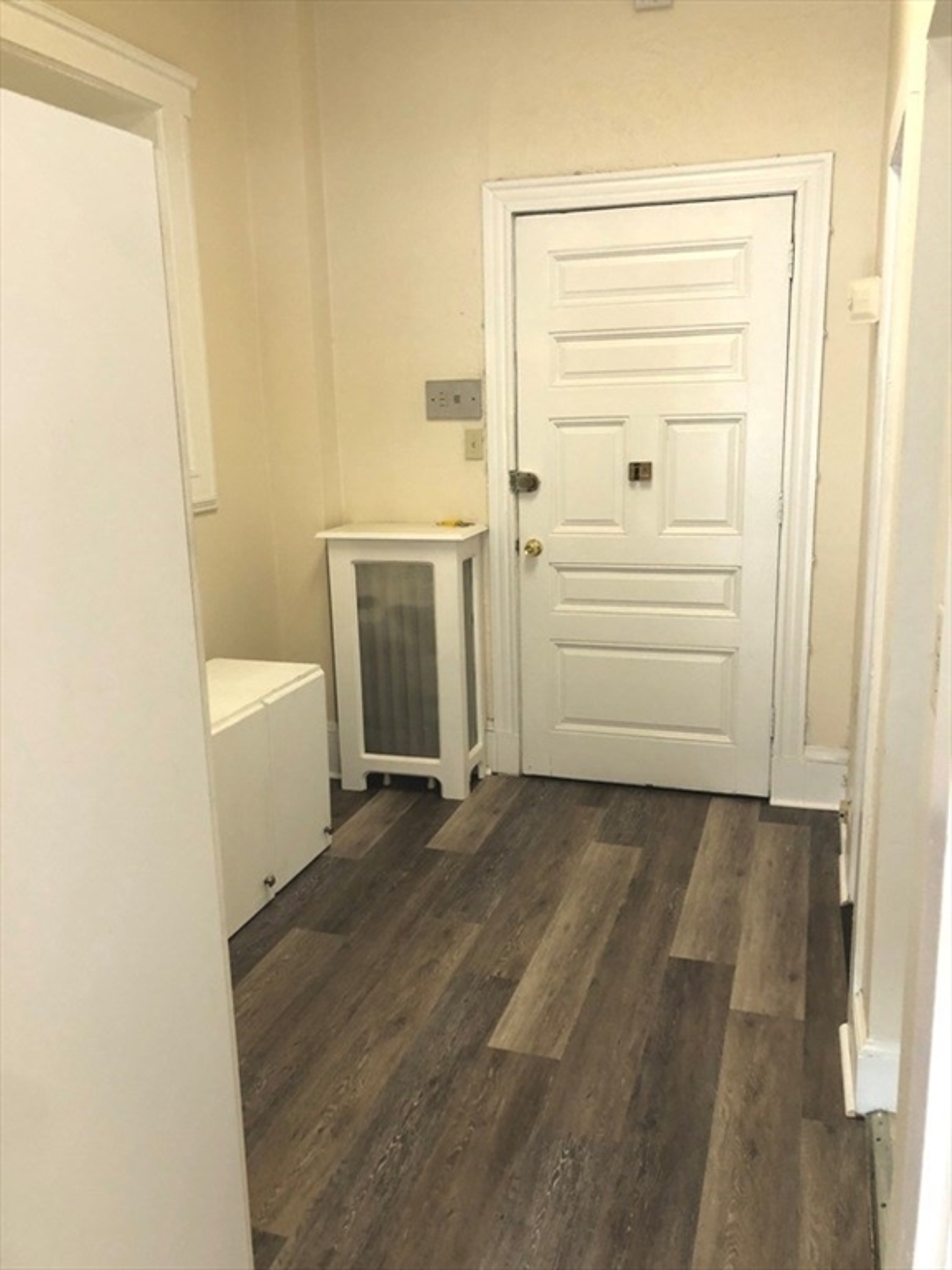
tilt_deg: -12.5
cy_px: 635
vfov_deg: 63.4
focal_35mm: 28
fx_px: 1027
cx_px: 476
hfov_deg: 49.7
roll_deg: +1.6
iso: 40
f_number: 1.8
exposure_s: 1/15
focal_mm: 3.99
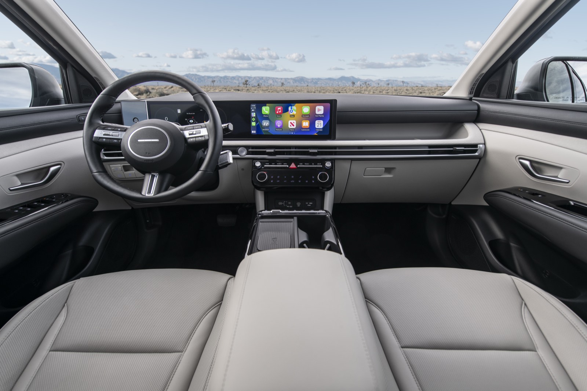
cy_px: 196
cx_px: 294
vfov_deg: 73.7
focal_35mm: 16
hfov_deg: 96.7
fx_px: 261
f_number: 5
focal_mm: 16
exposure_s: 1/100
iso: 100
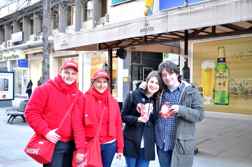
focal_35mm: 36
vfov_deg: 36.8
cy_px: 84
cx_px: 126
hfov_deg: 53.2
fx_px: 252
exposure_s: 1/10
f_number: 4
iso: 200
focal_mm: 24
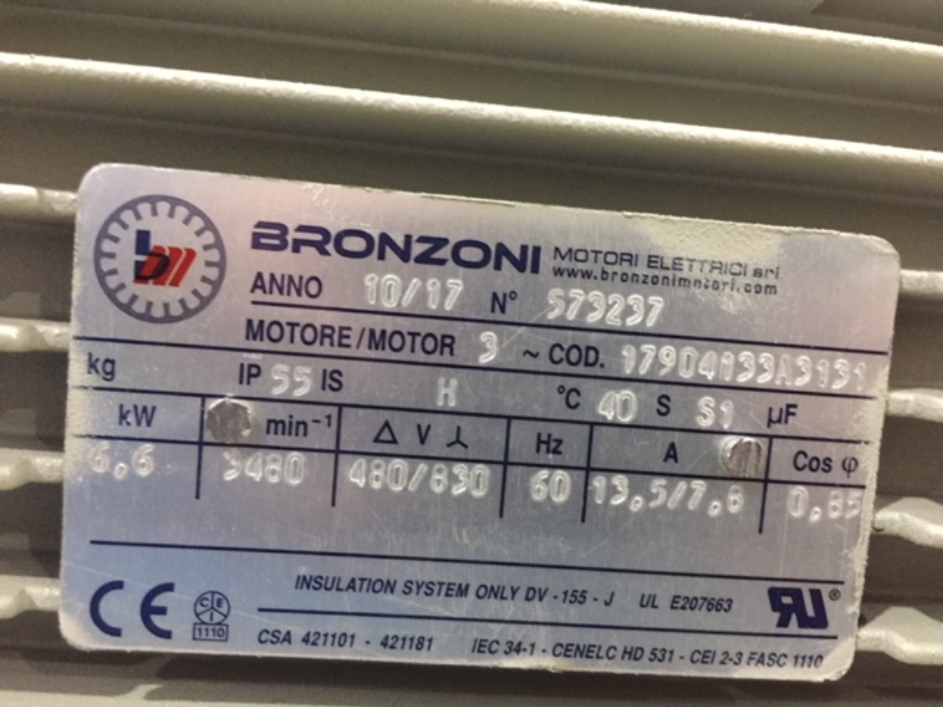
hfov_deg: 61.7
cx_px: 472
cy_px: 354
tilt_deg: -3.8
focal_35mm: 29
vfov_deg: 48.2
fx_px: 790
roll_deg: -4.4
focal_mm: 4.15
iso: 320
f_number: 2.2
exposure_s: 1/15
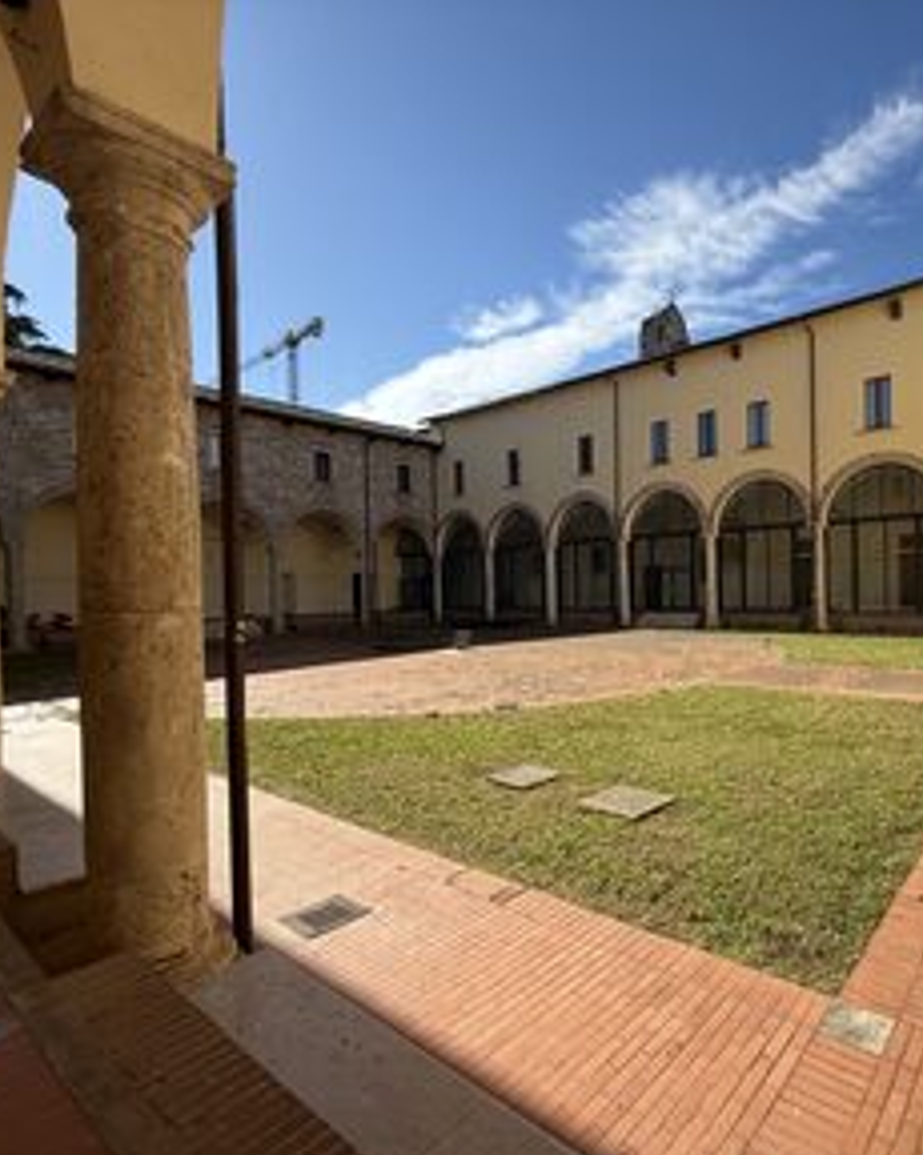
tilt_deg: +0.2
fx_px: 649
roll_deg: -1.4
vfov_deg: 83.3
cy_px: 598
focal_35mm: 19
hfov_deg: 68.7
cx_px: 618
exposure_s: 1/1464
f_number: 2.2
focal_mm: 2.22
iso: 50
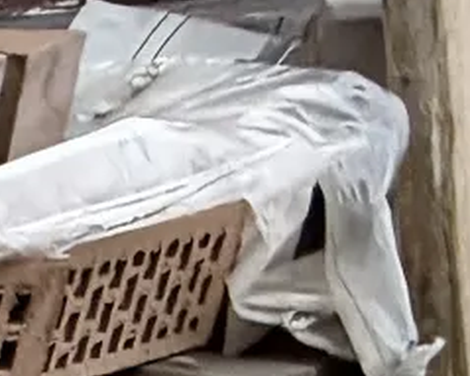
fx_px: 1529
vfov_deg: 11.9
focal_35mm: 110
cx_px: -1101
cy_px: 839
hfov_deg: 10.0
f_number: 2.2
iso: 64
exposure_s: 1/121
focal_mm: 2.22
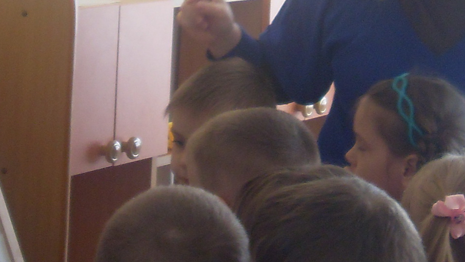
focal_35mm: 138
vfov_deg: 8.8
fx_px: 1701
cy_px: 180
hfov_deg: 15.6
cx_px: 218
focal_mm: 6.3
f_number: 2.8
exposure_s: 1/90
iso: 100
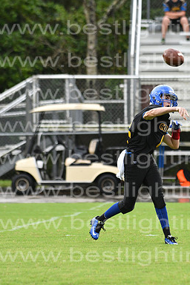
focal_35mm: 317
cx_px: 167
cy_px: 143
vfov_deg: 6.5
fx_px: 2509
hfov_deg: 4.3
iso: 800
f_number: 3.5
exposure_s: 1/2000
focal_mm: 140
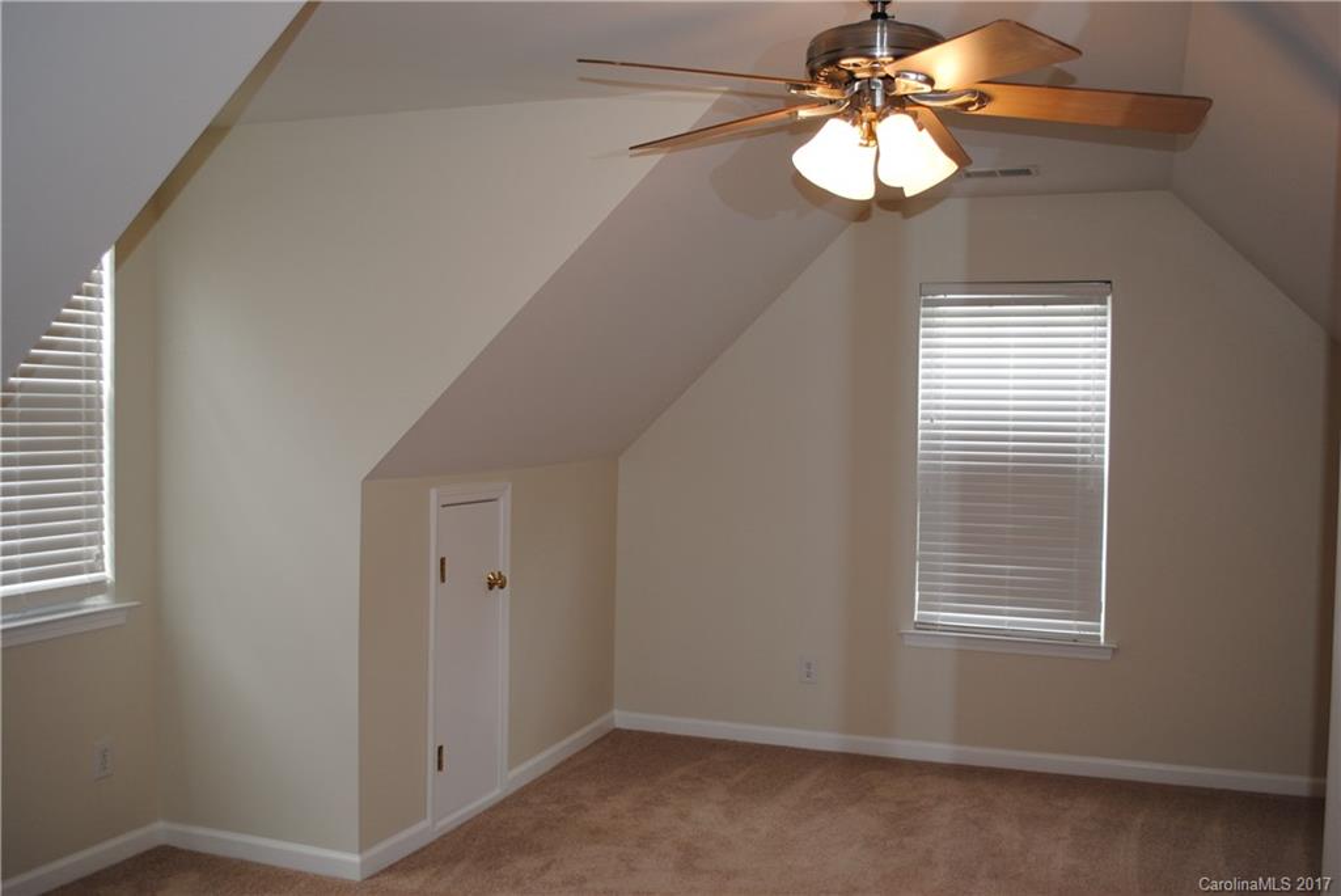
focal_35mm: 33
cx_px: 670
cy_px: 448
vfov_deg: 40.0
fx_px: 1230
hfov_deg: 57.2
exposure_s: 1/60
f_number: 4
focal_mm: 22
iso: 200
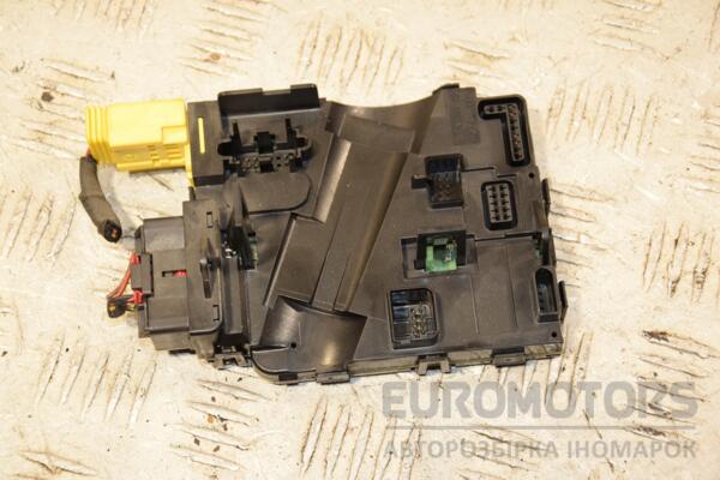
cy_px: 240
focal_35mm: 93
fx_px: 1860
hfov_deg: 21.9
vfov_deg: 14.7
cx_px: 360
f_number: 5.6
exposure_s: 1/200
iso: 800
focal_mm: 62
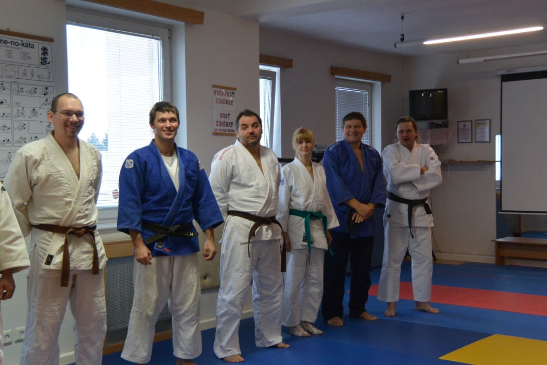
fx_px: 775
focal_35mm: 51
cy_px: 182
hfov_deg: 38.9
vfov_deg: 26.5
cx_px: 274
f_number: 4.8
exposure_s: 1/60
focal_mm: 19.2
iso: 560
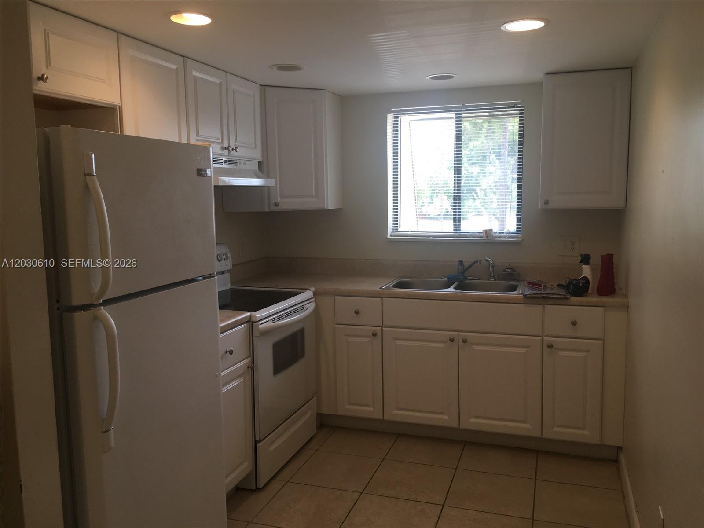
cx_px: 352
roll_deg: +0.8
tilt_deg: -6.6
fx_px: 590
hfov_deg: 61.7
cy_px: 264
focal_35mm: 29
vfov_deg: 48.2
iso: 32
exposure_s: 1/60
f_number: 2.2
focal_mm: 4.15
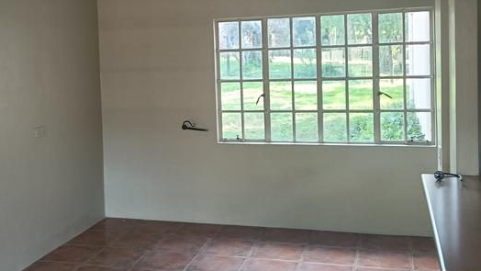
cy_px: 84
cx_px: 207
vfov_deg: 26.3
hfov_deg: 45.3
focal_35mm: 45
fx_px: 574
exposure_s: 1/33.3
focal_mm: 3.98
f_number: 1.8
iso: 125
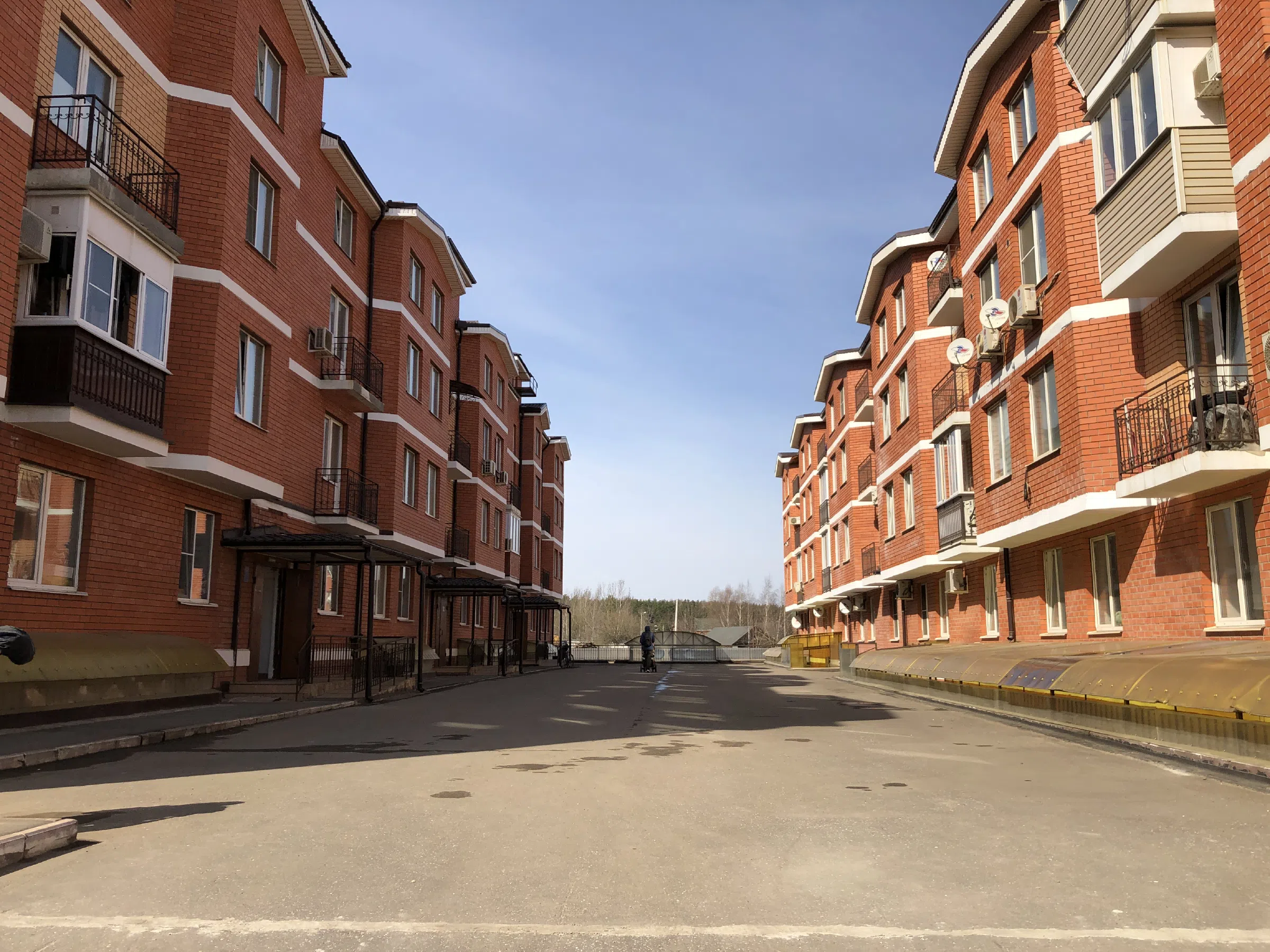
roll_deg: -1.7
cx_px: 635
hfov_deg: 63.4
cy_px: 476
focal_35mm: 28
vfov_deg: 49.7
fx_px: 1027
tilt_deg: +9.1
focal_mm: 4
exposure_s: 1/2183
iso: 20
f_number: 1.8
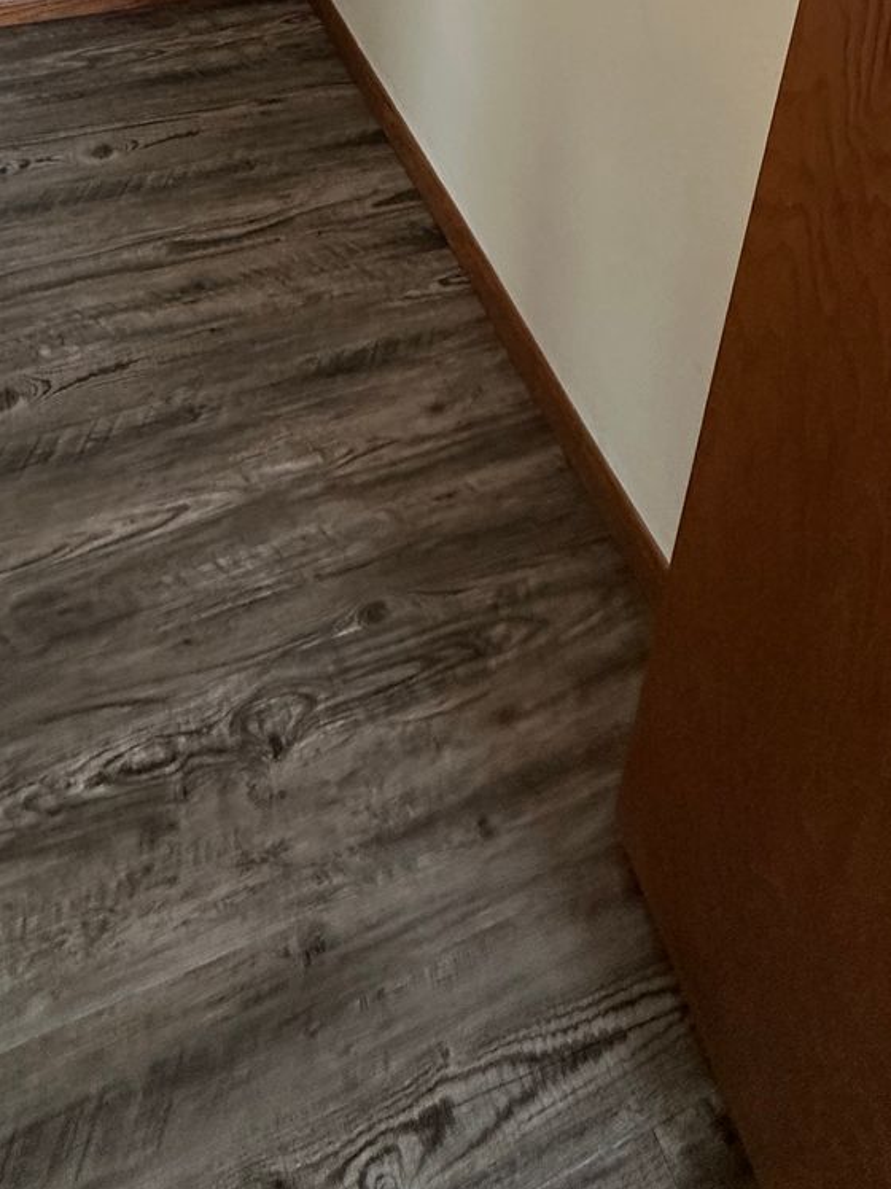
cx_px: 369
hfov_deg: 39.5
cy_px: -309
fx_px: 1236
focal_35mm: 36
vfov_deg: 36.4
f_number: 2.2
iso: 200
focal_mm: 2.22
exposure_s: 1/60
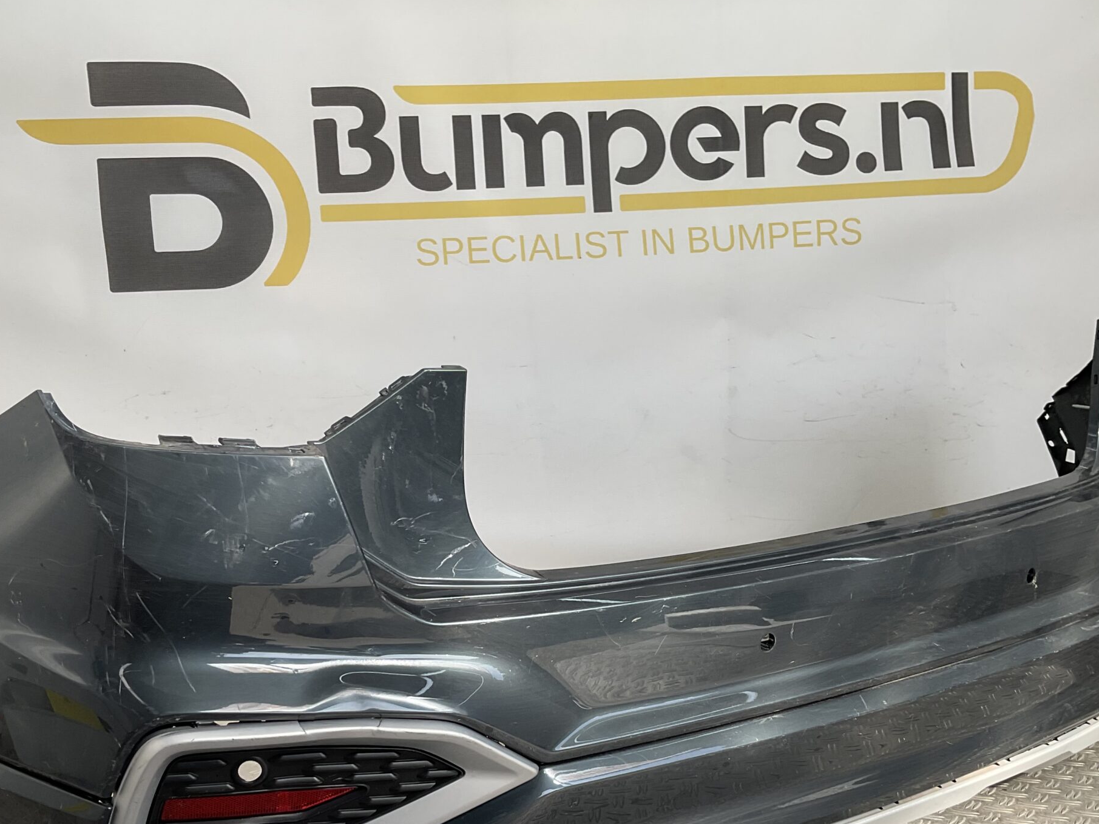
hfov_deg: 45.7
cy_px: 564
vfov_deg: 34.7
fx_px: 1302
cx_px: 492
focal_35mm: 41
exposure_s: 1/365
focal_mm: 3
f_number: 1.8
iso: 16
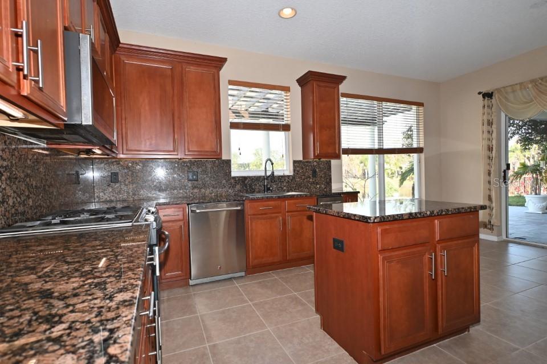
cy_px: 182
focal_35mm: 18
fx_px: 273
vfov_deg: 67.4
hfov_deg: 90.0
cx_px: 274
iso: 200
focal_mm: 12
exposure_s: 1/100
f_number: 5
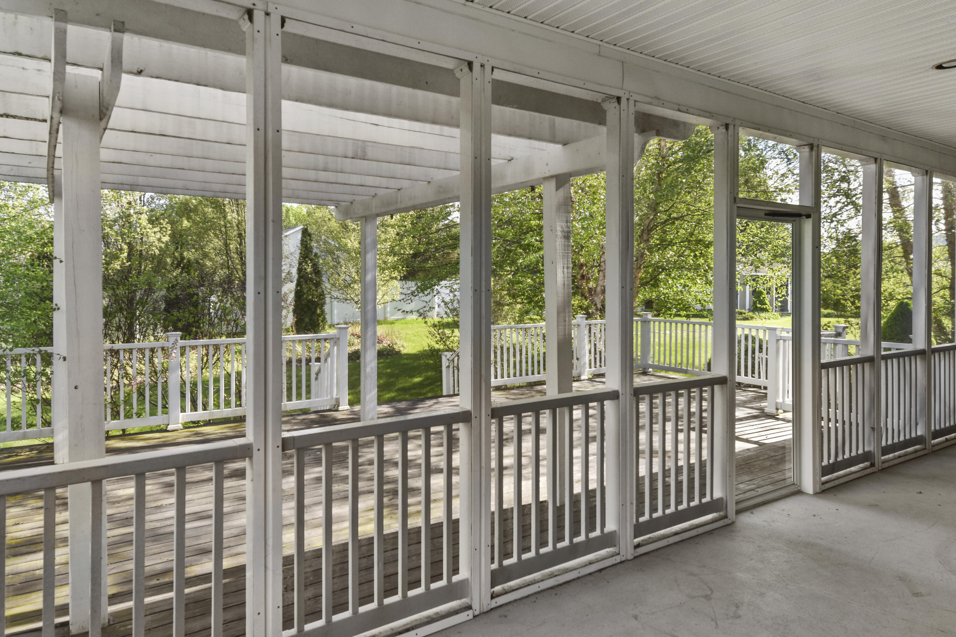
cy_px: 318
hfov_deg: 77.3
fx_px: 597
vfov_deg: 56.1
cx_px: 478
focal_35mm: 22
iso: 160
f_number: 5
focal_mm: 15
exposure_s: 1/200
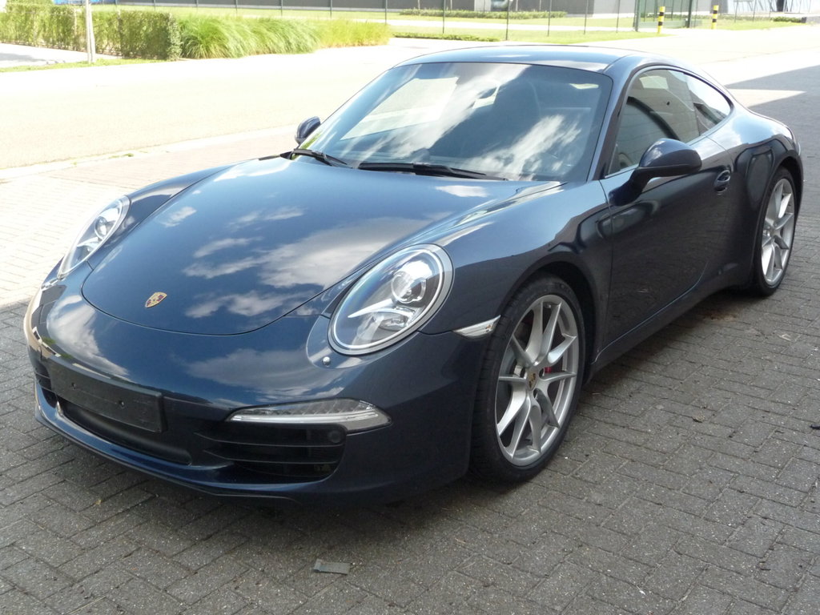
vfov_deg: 36.0
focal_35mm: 40
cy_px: 308
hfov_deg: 46.8
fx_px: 948
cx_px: 410
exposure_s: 1/500
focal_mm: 6.7
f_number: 3.9
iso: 320
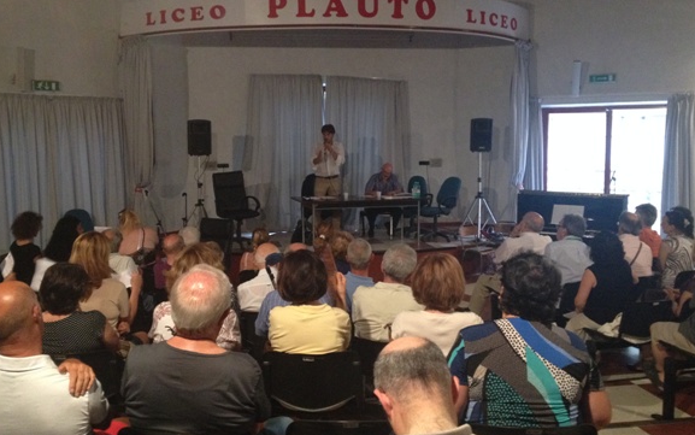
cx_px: 329
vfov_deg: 30.5
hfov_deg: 47.2
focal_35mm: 42
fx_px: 796
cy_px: 199
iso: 320
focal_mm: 4.28
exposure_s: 1/20
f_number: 2.4
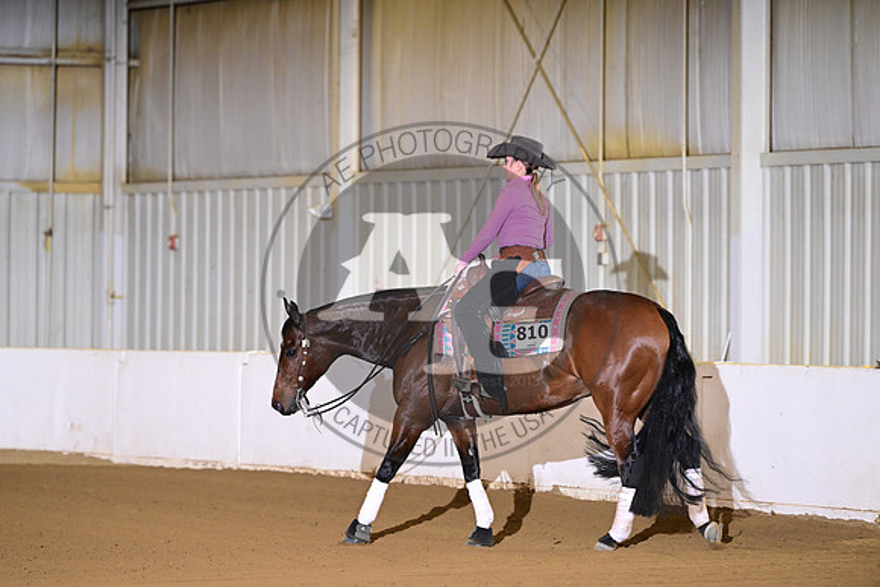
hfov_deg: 10.3
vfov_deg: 6.9
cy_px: 294
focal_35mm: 200
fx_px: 4890
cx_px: 440
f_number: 4
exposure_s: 1/200
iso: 2500
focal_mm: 200
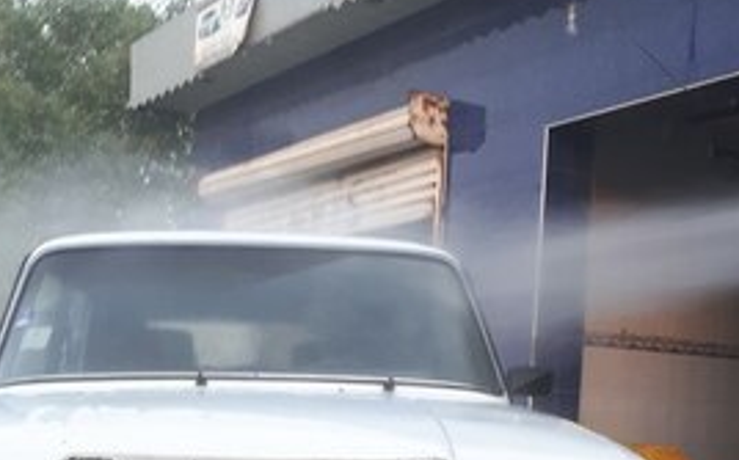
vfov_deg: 22.4
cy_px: 554
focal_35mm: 53
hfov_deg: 38.1
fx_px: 1067
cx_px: 292
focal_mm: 3.6
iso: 50
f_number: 1.9
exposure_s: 1/33
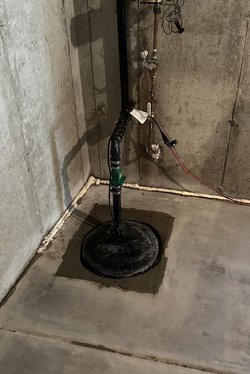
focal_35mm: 31
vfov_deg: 60.2
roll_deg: -1.0
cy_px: 173
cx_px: 146
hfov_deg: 42.2
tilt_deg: -29.5
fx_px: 323
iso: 1000
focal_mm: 6.86
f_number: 1.78
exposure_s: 1/30
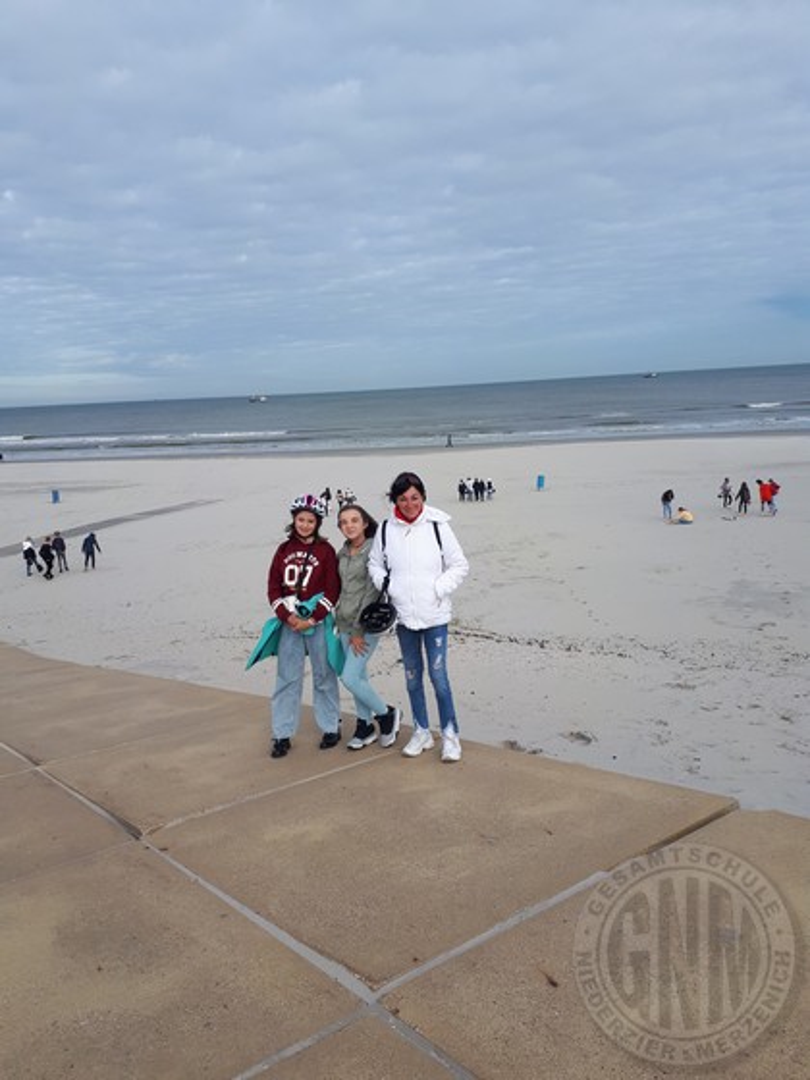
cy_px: 540
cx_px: 405
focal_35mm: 27
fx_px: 842
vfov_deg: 65.3
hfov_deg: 51.4
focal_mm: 3.6
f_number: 1.9
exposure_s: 1/1143
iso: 40
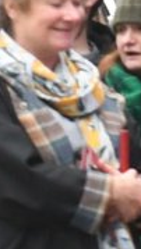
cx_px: 600
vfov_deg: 3.3
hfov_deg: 1.9
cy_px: 98
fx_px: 4284
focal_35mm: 646
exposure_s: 1/125
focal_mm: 36
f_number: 5.6
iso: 1000
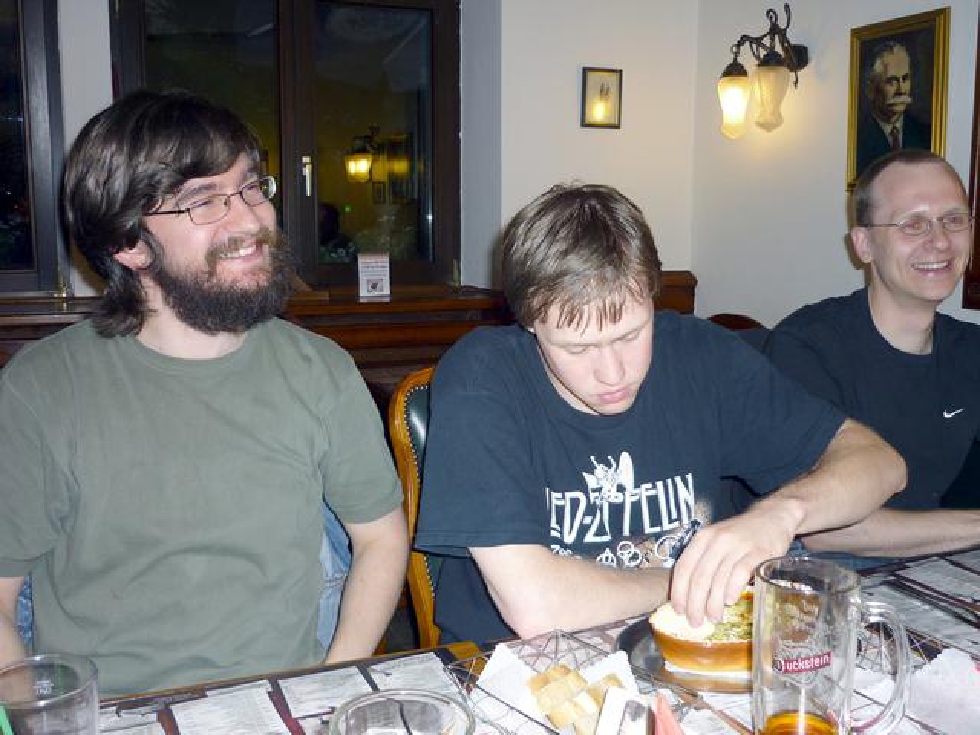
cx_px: 490
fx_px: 934
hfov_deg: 55.4
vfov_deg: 42.9
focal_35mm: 33
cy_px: 368
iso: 100
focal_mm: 5.5
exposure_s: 1/60
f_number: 2.8
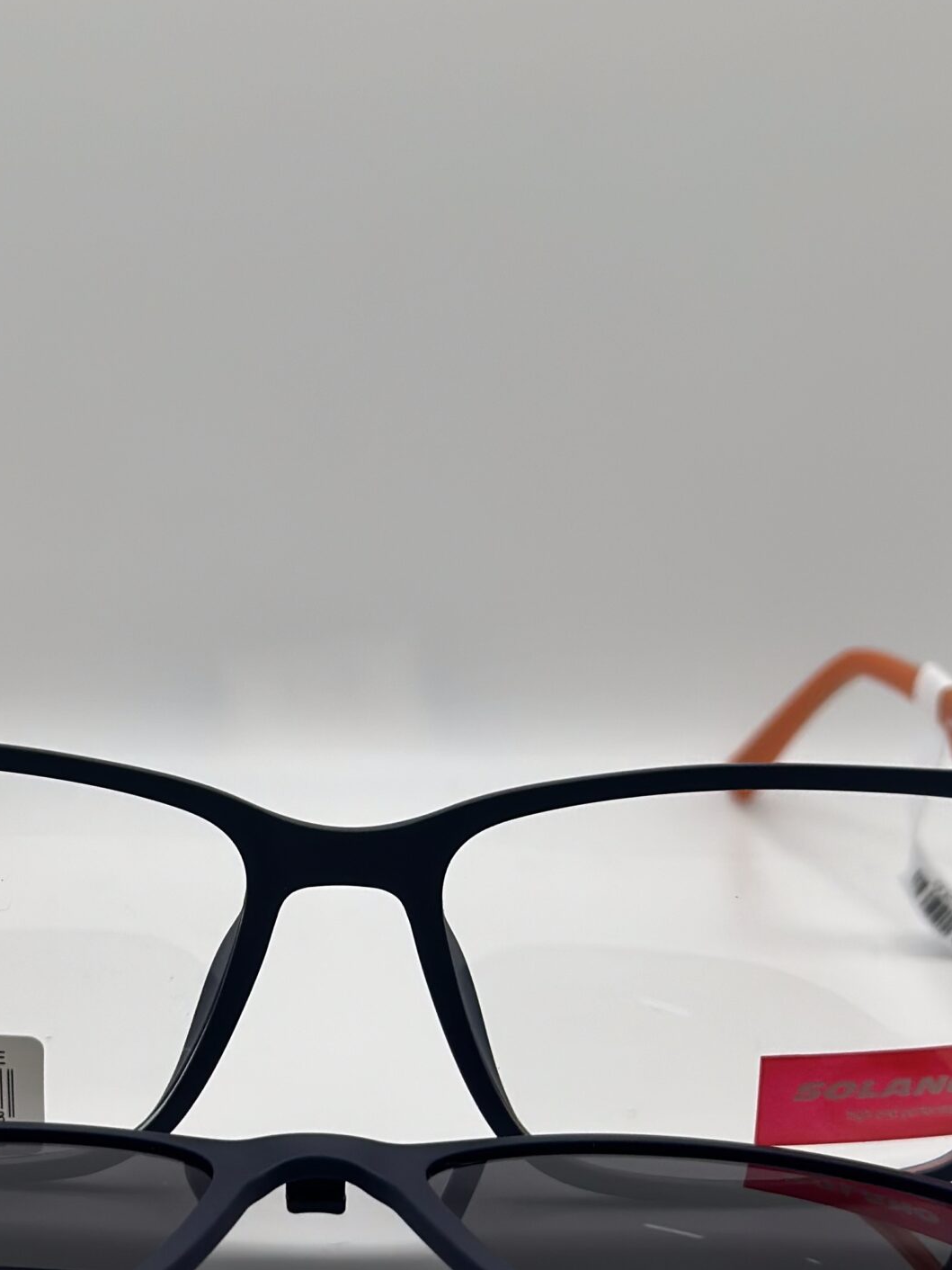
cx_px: 291
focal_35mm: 87
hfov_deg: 16.9
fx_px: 3190
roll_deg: -0.5
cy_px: 681
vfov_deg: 22.5
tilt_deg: -15.7
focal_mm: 6.86
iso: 80
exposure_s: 1/797
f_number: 1.78
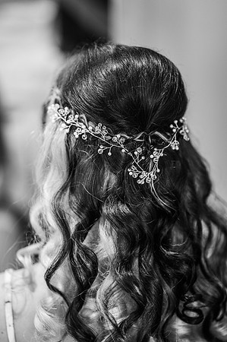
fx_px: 806
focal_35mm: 85
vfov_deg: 23.9
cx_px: 114
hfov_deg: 16.0
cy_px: 171
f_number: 1.8
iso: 1600
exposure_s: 1/200
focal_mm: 85
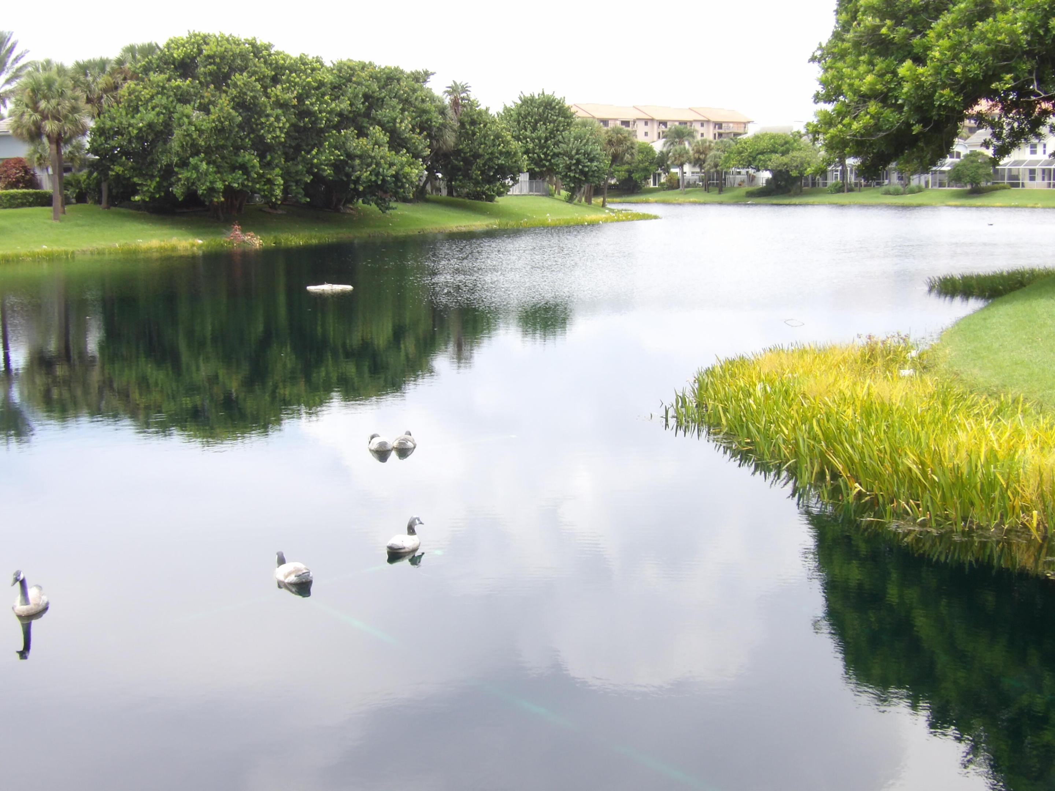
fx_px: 1402
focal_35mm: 46
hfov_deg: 41.2
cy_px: 396
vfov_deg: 31.5
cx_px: 528
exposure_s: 1/60
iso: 100
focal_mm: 8.2
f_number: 7.6
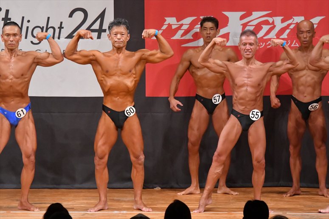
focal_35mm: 285
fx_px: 2603
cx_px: 164
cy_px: 110
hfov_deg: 7.2
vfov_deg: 4.8
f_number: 5.6
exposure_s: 1/400
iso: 9000
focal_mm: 190
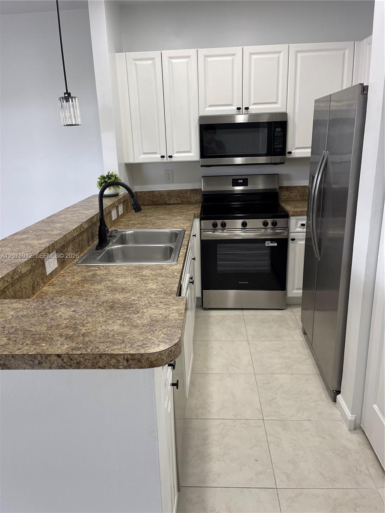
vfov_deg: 69.4
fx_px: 371
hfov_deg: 54.9
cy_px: 256
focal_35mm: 25
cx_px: 192
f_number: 1.6
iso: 125
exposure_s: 1/120
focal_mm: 5.1
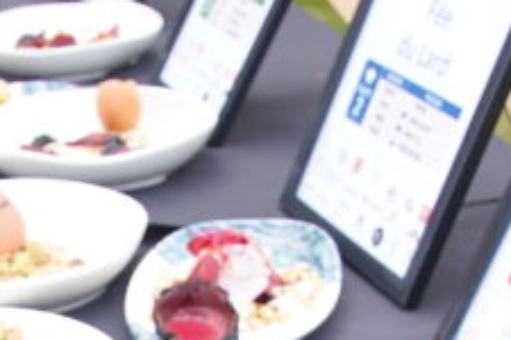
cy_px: 439
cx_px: 123
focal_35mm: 109
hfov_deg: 18.6
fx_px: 1547
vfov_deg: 12.2
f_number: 4
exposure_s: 1/200
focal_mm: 16
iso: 125
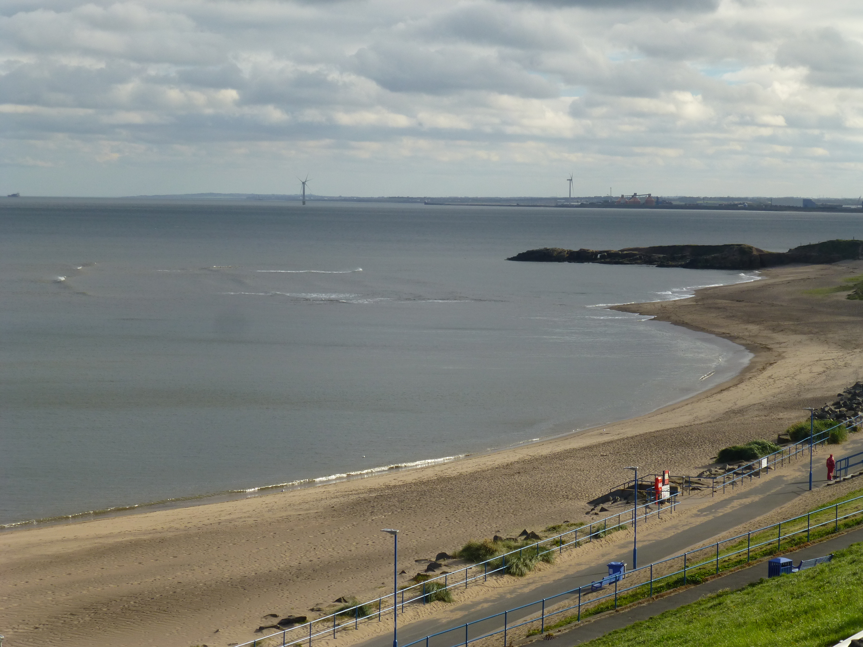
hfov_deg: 24.7
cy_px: 324
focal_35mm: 79
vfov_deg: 18.7
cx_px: 432
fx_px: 1970
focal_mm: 14.2
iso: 100
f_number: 5.1
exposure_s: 1/640
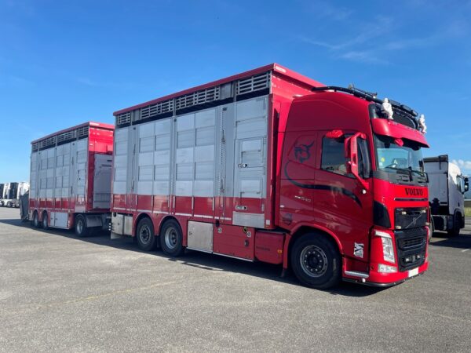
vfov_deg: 53.1
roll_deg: -2.5
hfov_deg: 67.3
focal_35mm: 26
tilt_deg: +7.1
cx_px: 236
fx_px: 354
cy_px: 176
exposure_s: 1/1770
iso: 32
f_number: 1.6
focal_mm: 4.2
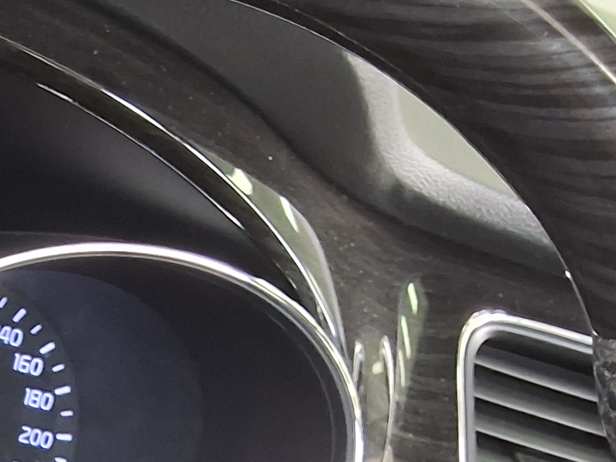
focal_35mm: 99
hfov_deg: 17.5
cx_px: -346
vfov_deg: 13.8
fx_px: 1761
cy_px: 736
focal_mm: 2.91
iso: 80
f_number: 1.9
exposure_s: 1/40
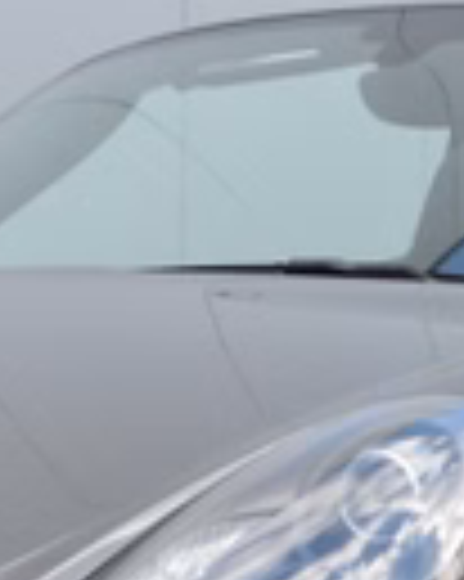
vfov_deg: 9.1
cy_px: 733
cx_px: 198
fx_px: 3592
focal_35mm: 209
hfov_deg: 7.4
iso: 400
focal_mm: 30
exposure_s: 1/60
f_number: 10
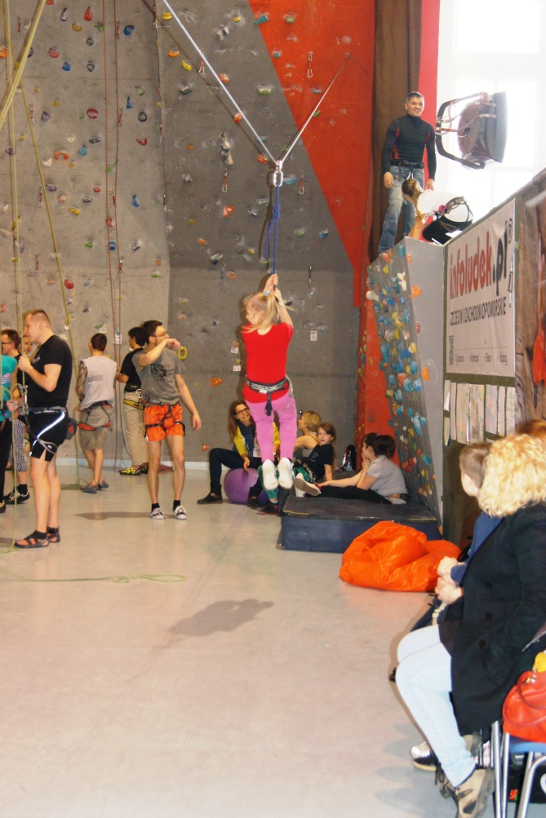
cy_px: 416
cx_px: 269
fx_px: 1217
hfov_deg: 25.3
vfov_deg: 37.2
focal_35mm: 54
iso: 1000
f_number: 5
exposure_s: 1/60
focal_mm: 35
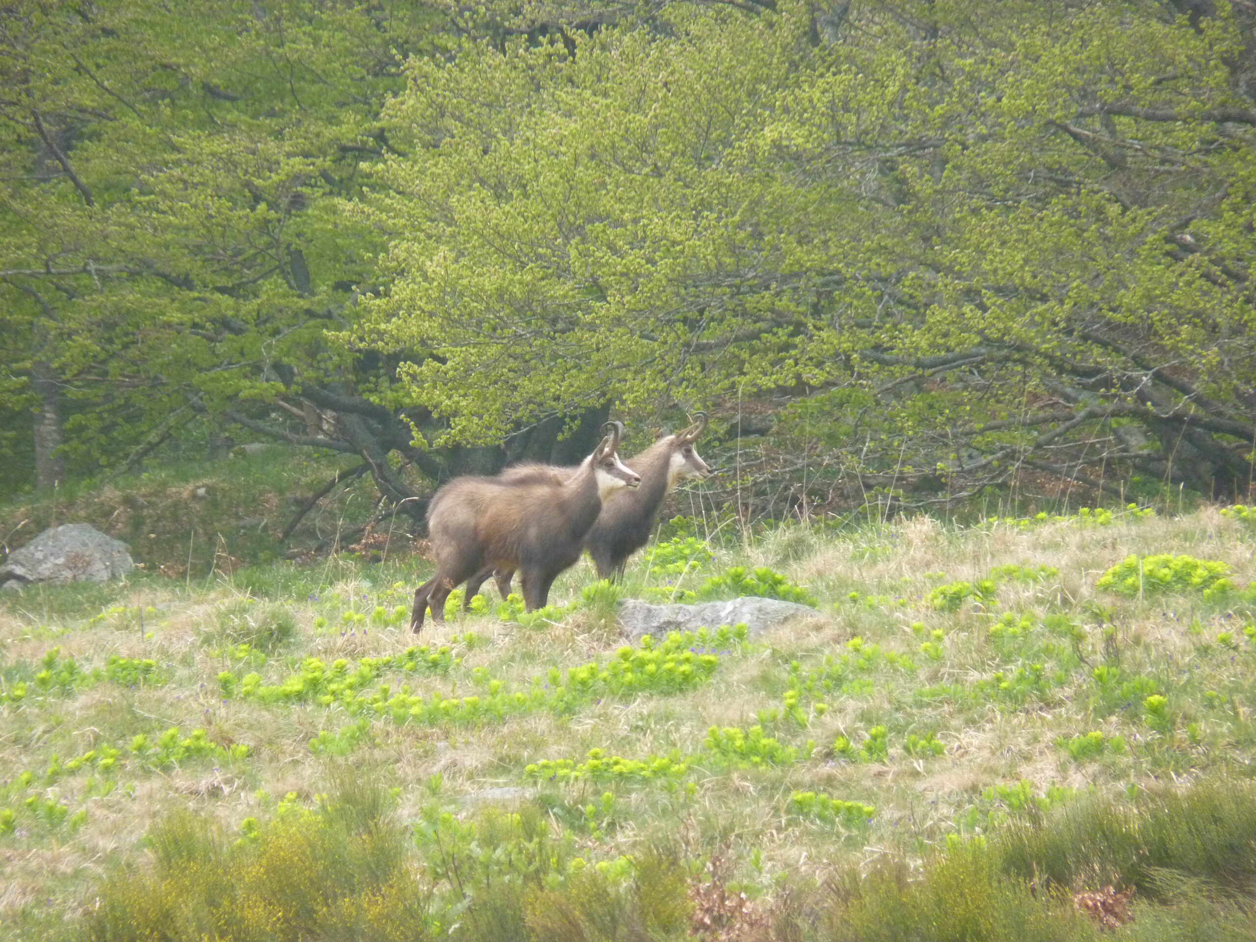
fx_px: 17634
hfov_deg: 4.1
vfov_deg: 3.1
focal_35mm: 486
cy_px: 471
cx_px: 628
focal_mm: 86.4
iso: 400
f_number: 5
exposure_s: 1/250
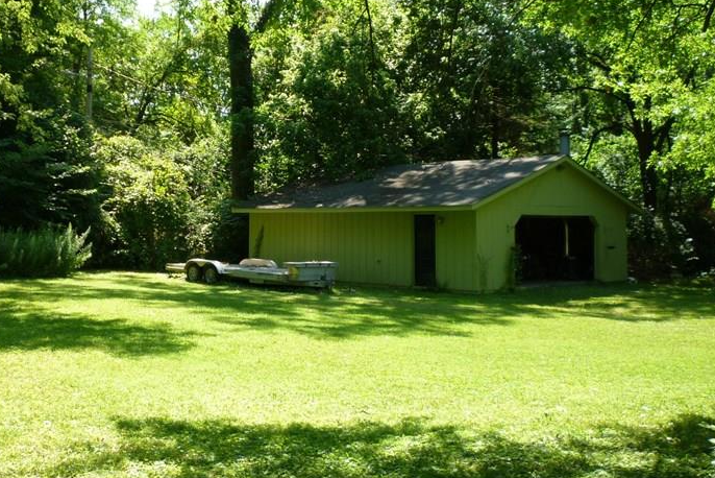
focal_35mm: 45
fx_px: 894
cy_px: 153
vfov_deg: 29.7
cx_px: 239
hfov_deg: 43.0
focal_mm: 5.2
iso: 80
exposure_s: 1/200
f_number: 3.3
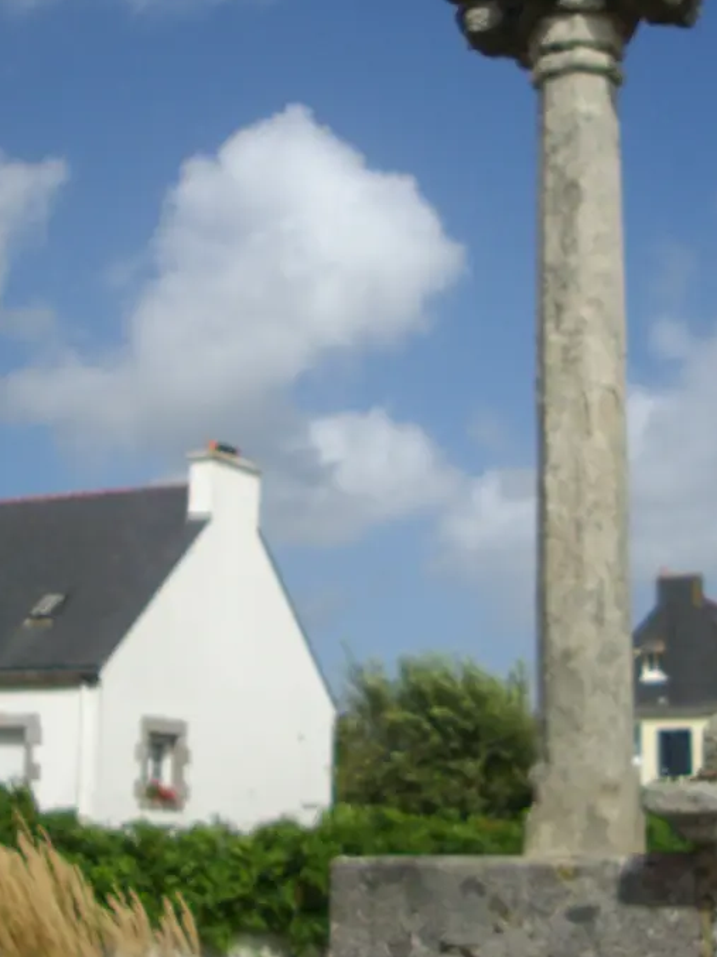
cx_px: 470
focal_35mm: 70
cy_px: 394
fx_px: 1935
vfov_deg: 27.7
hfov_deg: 20.9
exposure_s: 1/800
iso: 100
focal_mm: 6.2
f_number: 5.6
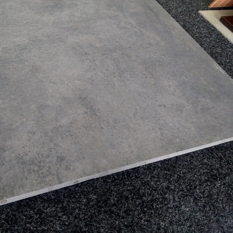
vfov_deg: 62.9
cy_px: 116
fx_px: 190
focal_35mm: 25
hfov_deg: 62.0
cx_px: 86
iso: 486
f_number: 2
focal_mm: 3.59
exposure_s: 1/50
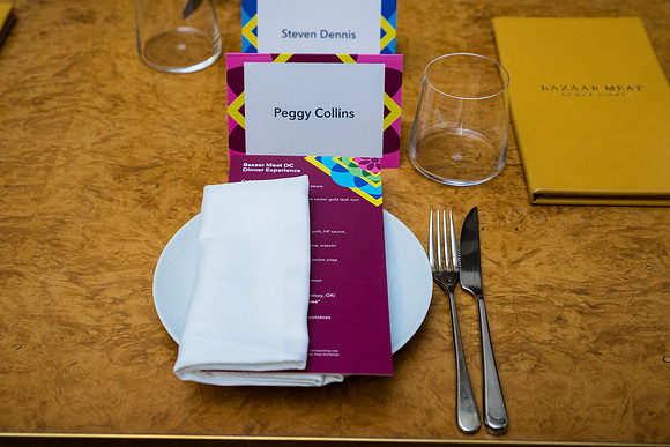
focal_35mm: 50
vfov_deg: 27.0
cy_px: 224
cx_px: 335
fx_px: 931
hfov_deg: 39.6
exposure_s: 1/125
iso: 800
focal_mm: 50
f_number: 5
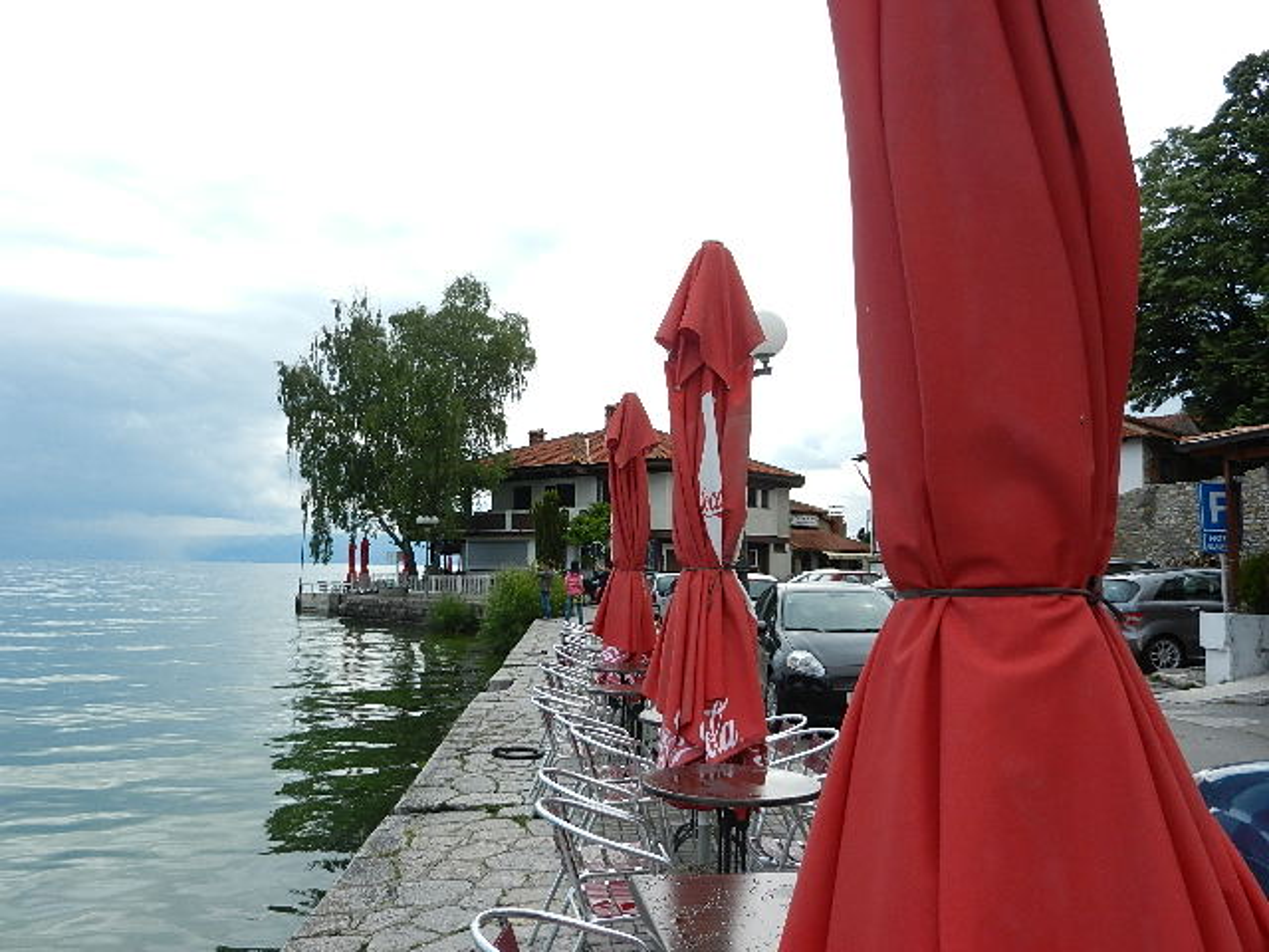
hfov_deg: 61.7
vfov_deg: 48.2
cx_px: 634
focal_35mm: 29
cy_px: 476
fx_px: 1063
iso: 160
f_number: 3.6
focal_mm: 5.1
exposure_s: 1/800
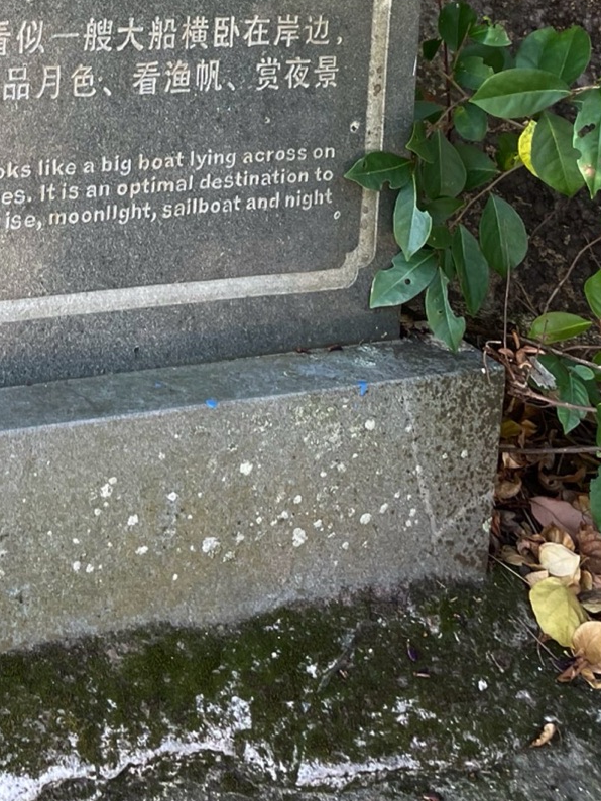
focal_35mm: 67
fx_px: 1551
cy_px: -88
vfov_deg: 26.6
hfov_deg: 21.2
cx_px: 10
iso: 32
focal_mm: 4.2
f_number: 1.6
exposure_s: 1/127
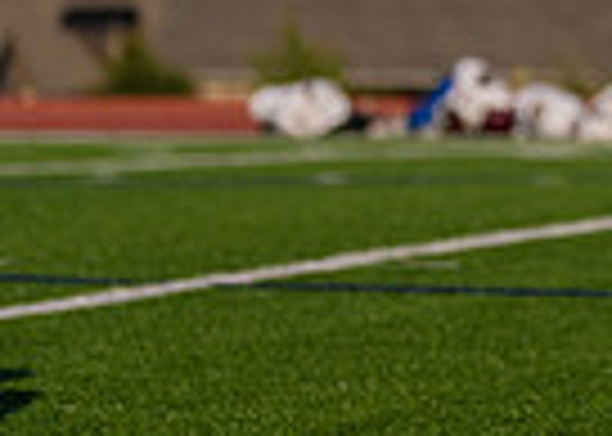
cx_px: 1245
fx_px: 8721
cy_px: -336
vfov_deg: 2.9
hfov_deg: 4.0
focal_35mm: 502
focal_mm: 100
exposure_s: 1/5000
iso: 100
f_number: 2.8
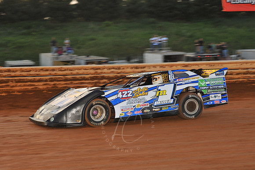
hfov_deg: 19.5
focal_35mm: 105
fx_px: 744
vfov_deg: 13.0
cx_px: 128
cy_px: 85
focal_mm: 105
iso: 800
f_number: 7.1
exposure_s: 1/320
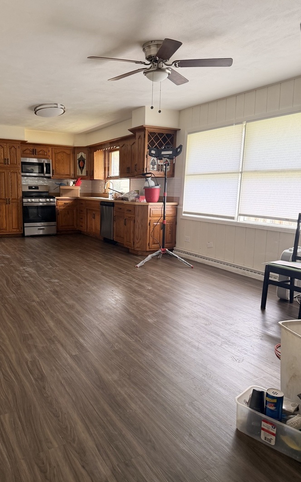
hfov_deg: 47.3
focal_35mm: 26
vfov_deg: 70.4
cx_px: 118
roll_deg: -1.6
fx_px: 341
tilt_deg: -7.4
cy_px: 238
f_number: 1.78
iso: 200
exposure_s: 1/68
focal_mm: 6.76
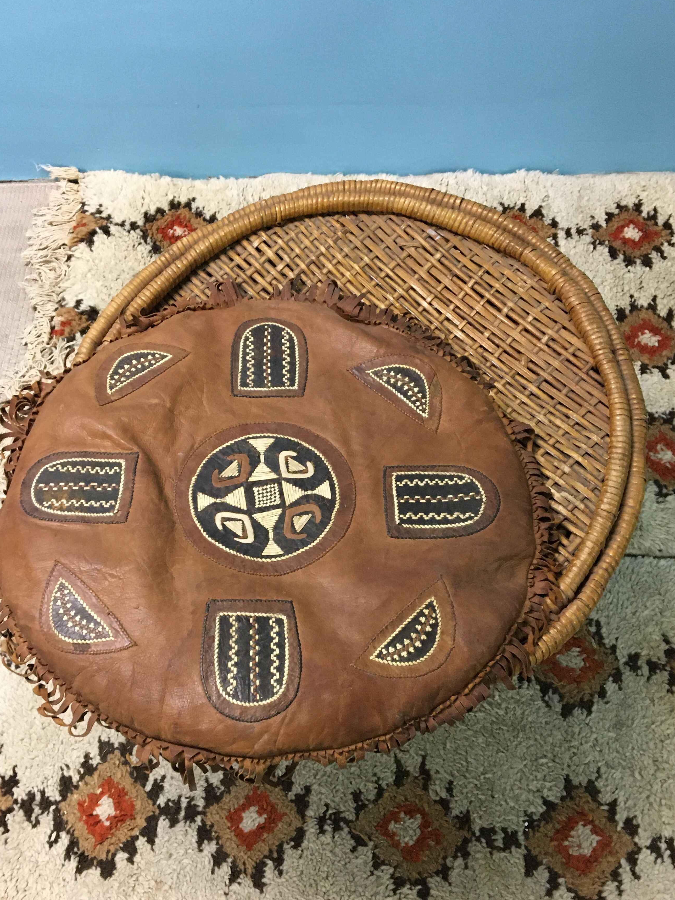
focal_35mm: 34
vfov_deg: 53.7
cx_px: 319
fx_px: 884
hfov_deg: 41.8
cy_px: 525
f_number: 2.2
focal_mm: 4.15
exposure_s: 1/33
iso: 250
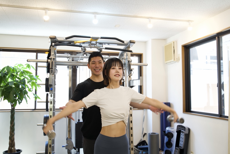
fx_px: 230
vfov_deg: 36.9
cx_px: 115
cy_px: 77
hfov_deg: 53.1
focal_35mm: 36
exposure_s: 1/60
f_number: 4.5
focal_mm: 36
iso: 800
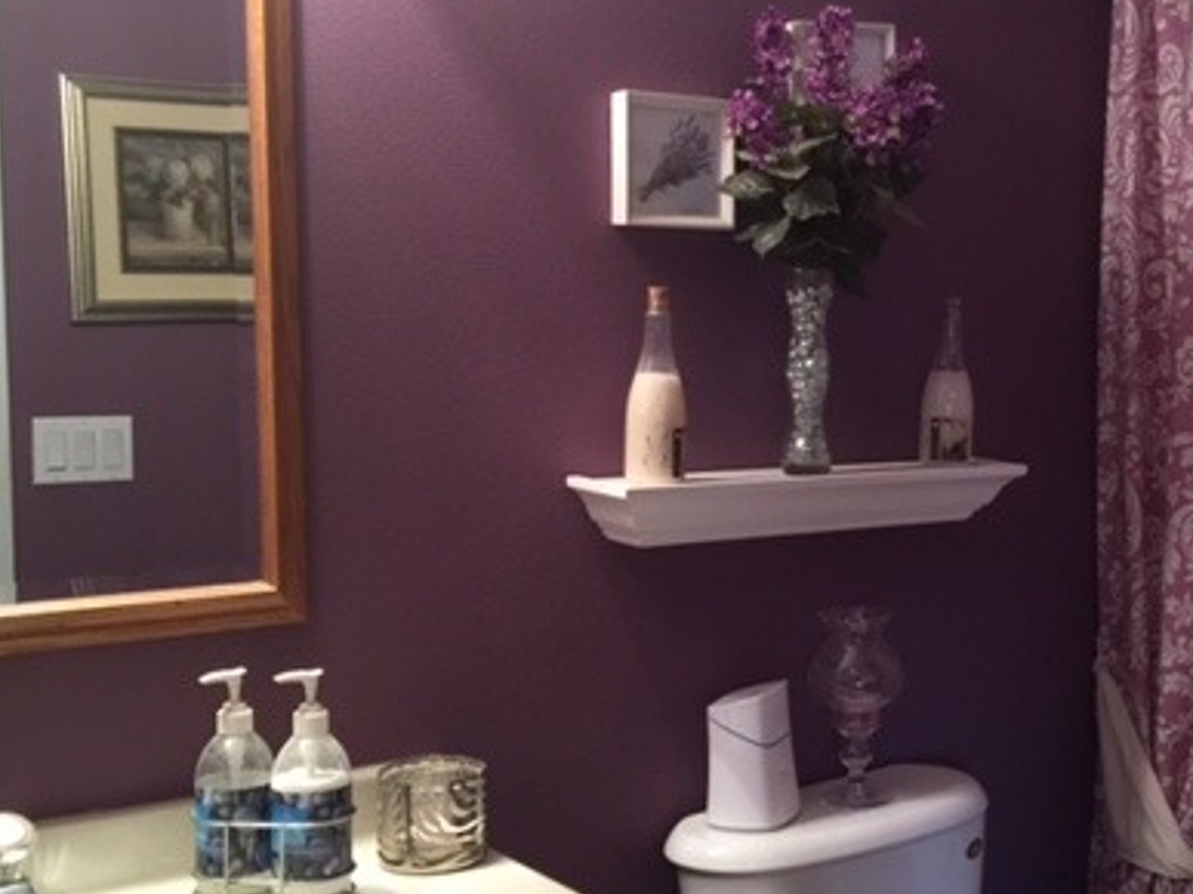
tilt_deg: -3.5
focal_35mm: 48
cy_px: 450
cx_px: 866
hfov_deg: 38.8
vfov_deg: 30.2
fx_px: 1654
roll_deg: -0.6
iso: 125
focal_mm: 4.15
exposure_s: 1/10
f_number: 2.2
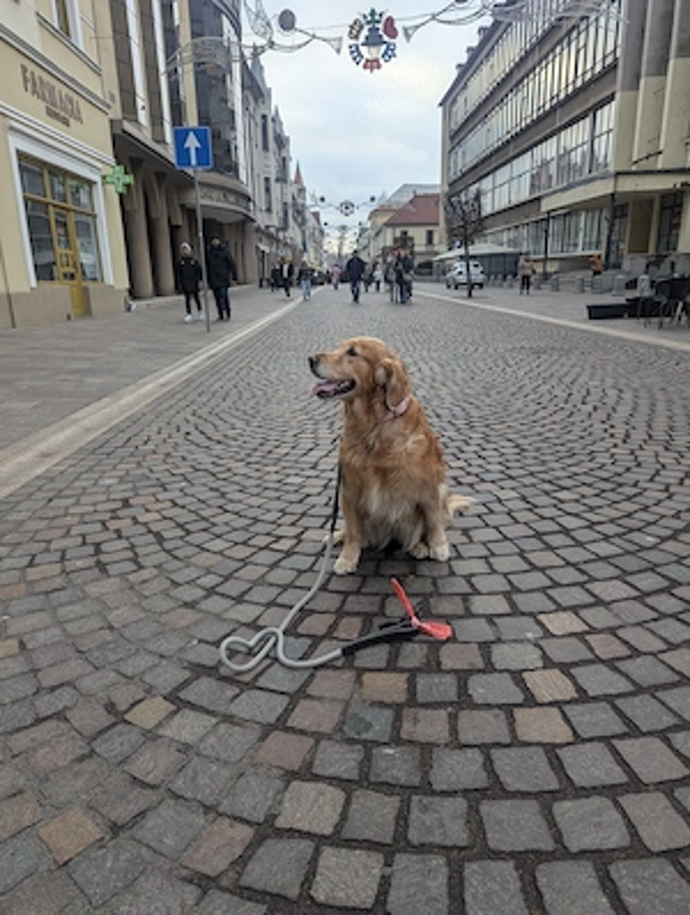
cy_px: 458
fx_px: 636
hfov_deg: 57.0
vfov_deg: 71.5
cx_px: 345
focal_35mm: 24
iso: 78
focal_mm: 6.81
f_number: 1.85
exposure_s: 1/207
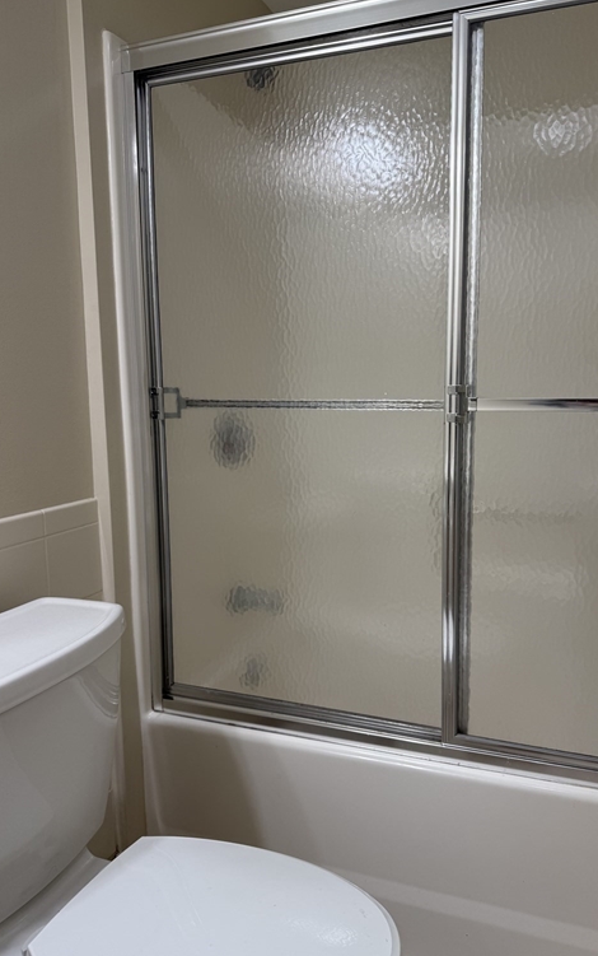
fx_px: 677
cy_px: 471
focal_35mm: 26
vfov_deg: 70.4
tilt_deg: -6.8
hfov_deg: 47.4
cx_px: 358
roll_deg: -0.2
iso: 100
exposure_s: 1/165
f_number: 1.78
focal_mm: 6.76
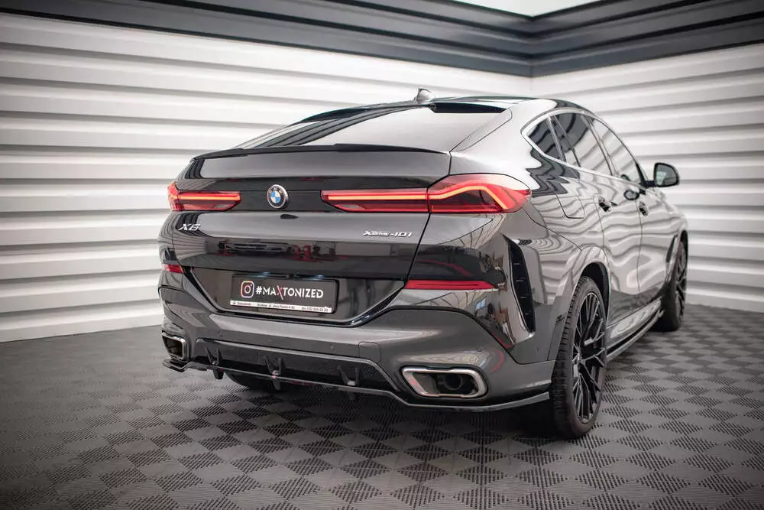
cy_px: 255
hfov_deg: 53.4
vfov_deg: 37.1
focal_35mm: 36
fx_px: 760
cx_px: 381
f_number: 2.2
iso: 1250
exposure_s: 1/100
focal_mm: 35
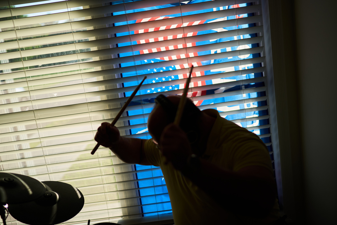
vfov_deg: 37.8
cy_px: 112
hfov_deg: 54.4
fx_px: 328
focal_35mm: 35
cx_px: 168
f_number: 1.4
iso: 125
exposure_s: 1/2000
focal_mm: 35
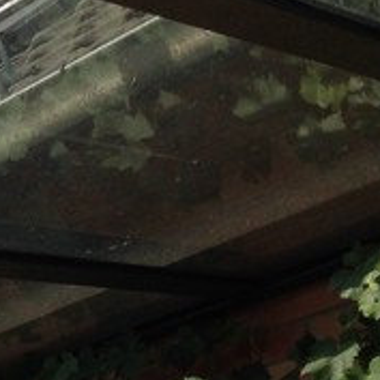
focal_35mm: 132
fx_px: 1639
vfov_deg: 12.8
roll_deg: +0.5
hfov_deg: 11.6
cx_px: -423
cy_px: 496
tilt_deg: +16.3
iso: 50
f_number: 2.4
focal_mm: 4.12
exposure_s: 1/1290
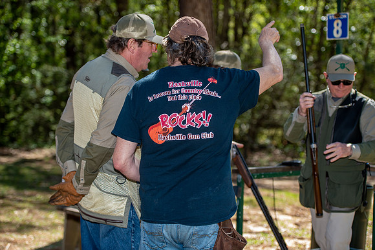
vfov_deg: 17.5
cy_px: 125
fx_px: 812
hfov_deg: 26.0
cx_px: 188
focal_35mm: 78
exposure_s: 1/200
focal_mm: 78
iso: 50
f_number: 2.8
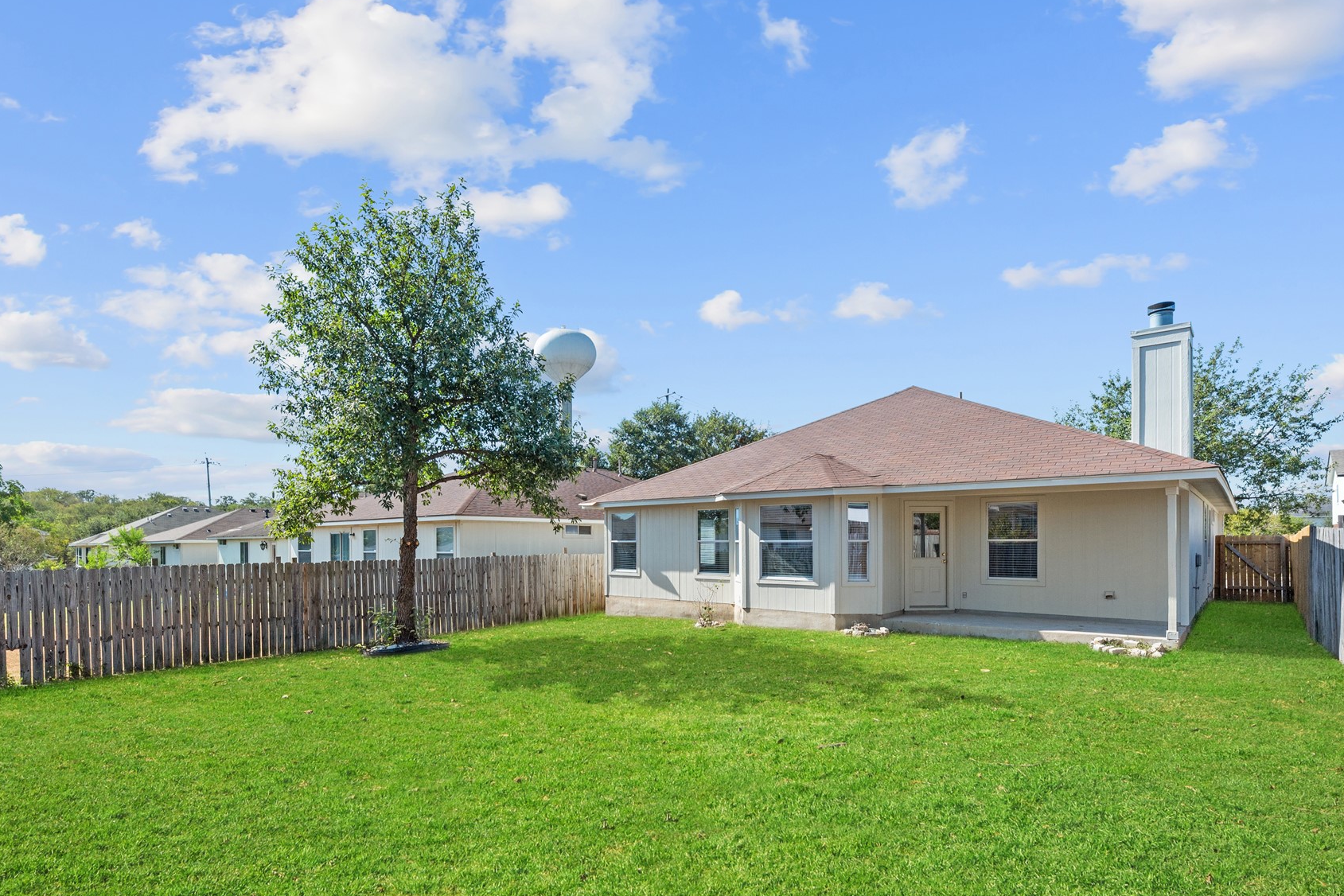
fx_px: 672
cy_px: 540
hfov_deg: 89.8
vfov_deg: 66.7
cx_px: 621
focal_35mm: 18
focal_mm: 14
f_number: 8
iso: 250
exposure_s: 1/100
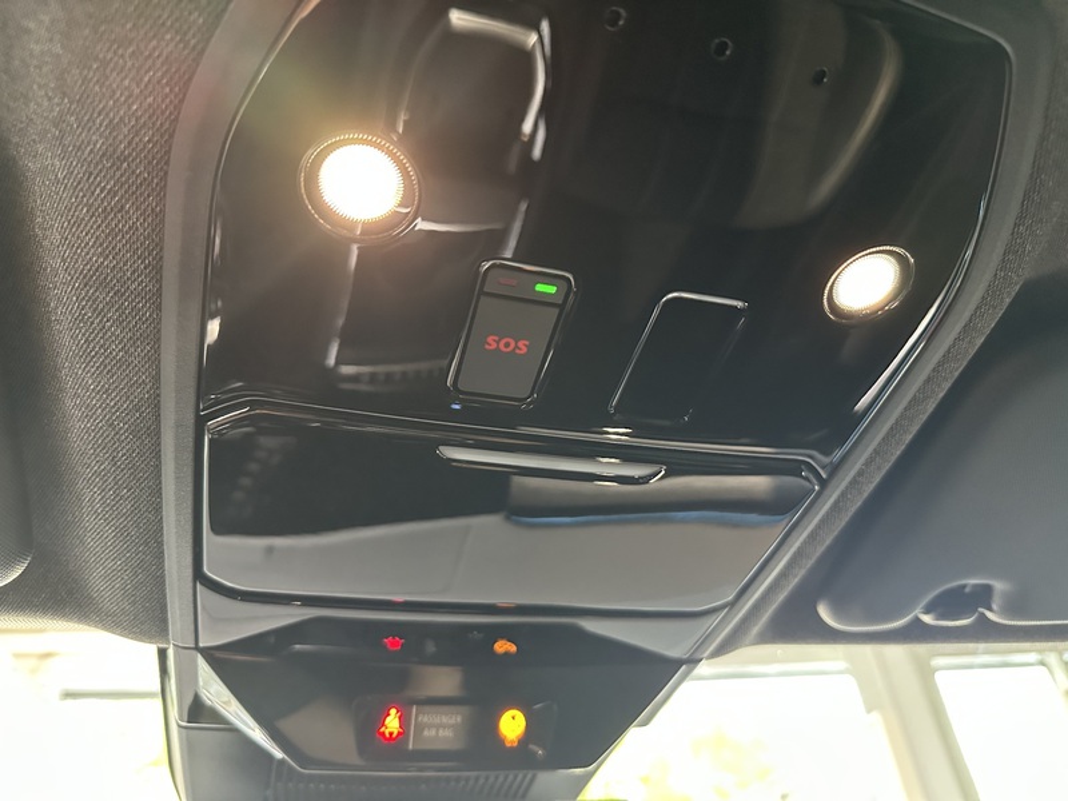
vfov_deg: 56.8
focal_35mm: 24
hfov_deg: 71.6
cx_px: 534
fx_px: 740
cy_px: 400
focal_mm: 6.86
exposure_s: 1/54
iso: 1000
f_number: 1.78
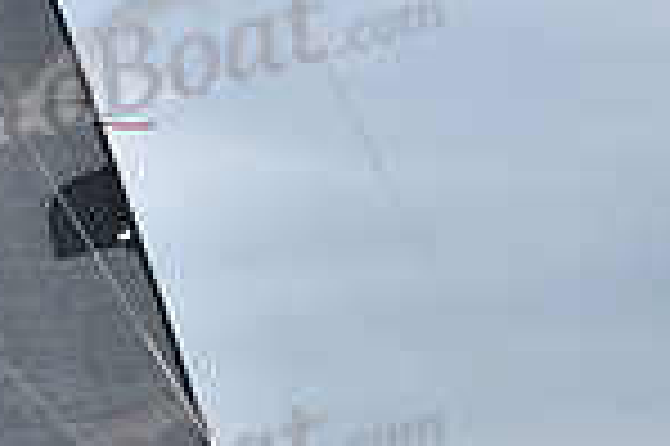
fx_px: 5075
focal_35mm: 273
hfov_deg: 7.4
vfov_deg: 5.0
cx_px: -418
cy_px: 791
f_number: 3.2
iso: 500
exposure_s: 1/640
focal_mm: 70
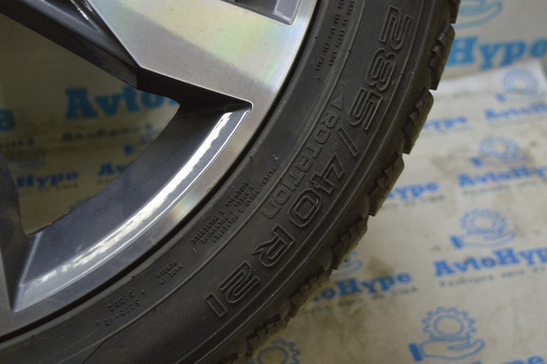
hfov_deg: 36.9
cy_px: 182
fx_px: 820
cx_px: 274
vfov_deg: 25.0
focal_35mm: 54
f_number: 5.6
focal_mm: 36
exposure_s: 1/20
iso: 400
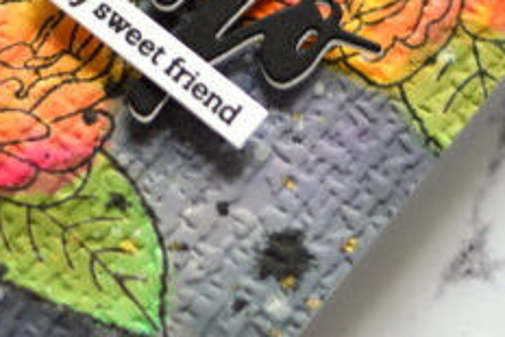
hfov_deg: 8.3
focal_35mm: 248
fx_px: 3481
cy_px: -64
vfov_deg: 5.5
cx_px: 196
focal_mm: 50
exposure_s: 1/400
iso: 100
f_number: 1.8
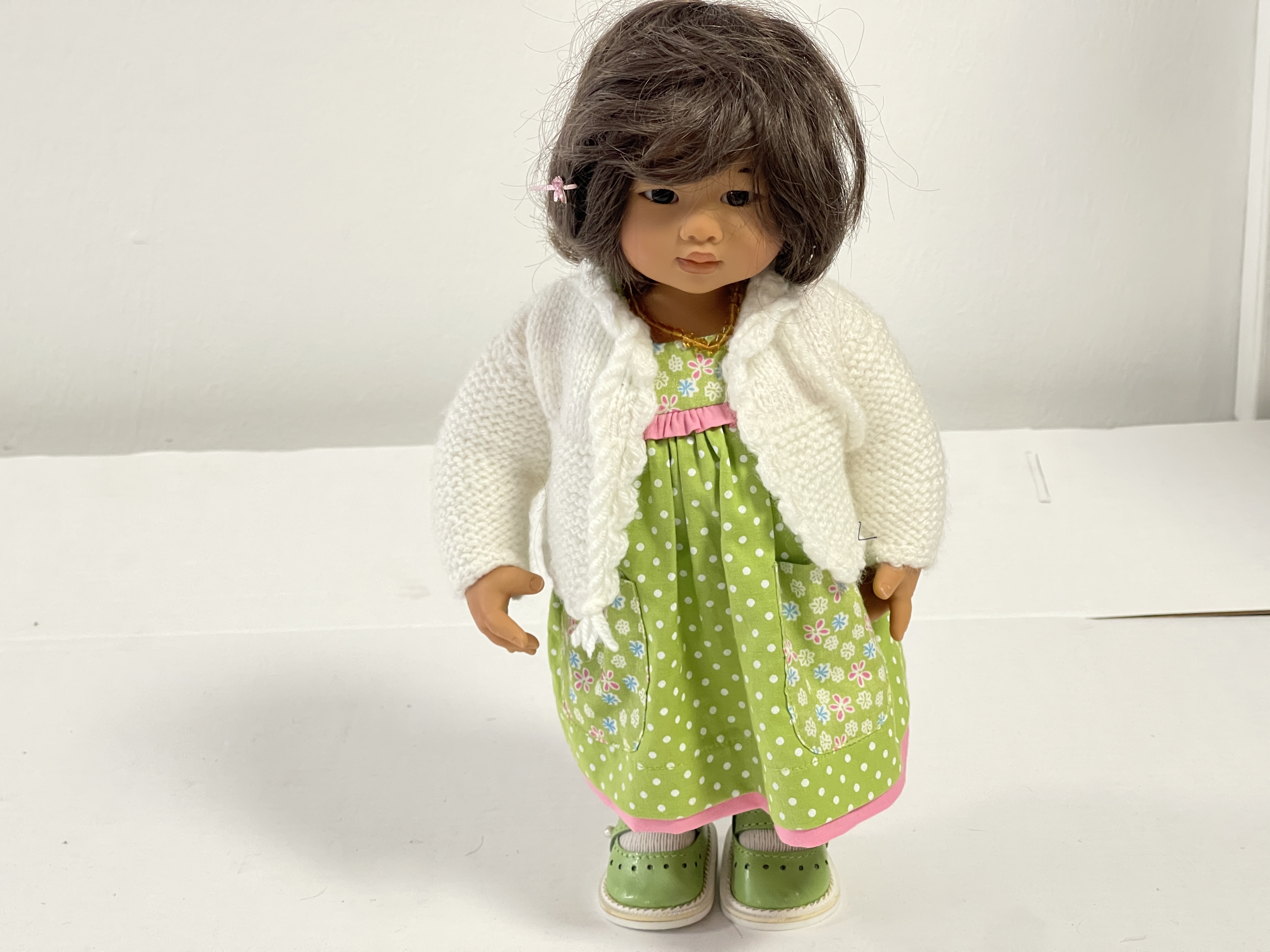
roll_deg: +1.4
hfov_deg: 30.3
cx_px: 635
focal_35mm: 64
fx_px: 2348
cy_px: 476
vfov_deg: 22.9
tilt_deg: -19.3
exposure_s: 1/50
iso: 200
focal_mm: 7.5
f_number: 2.2
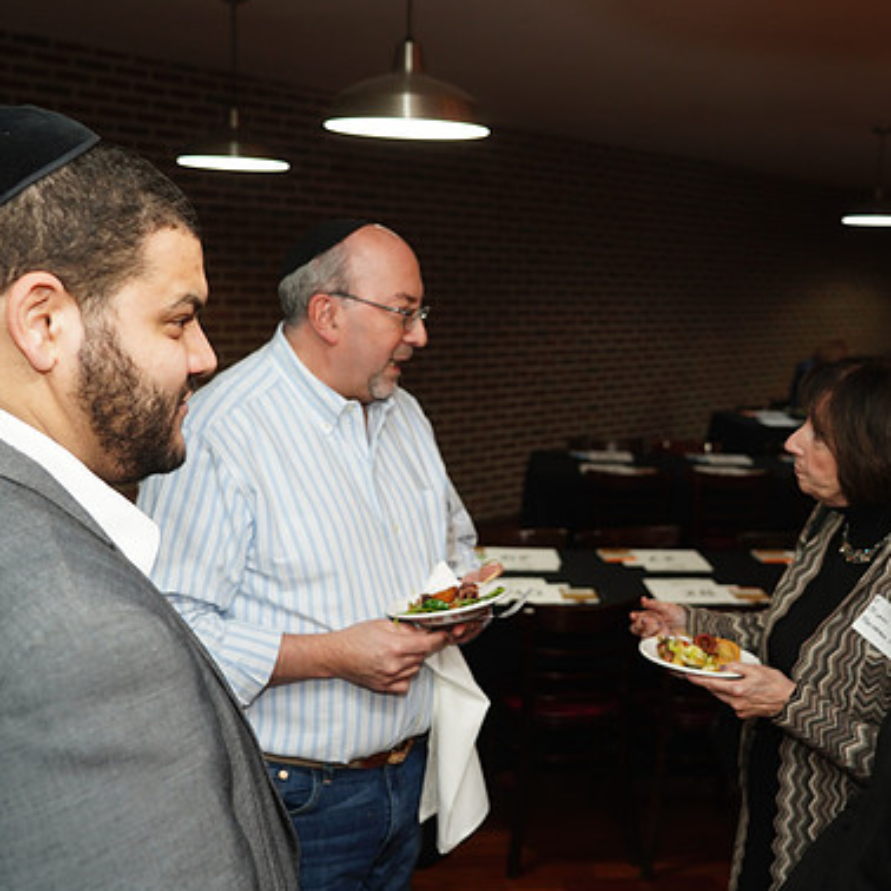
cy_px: 447
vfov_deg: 39.2
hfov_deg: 39.0
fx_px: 1252
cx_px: 542
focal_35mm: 43
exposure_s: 1/100
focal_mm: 33
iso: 800
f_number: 4
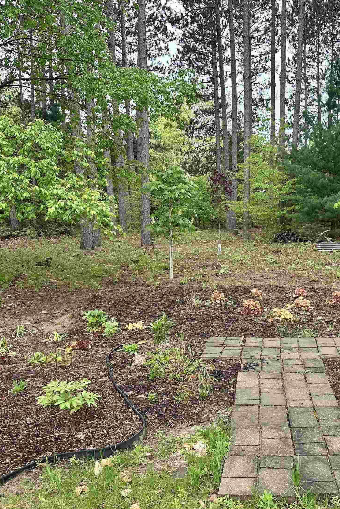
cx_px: 273
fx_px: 496
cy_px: 251
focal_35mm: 35
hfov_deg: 36.5
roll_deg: +0.5
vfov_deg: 54.4
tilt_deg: -5.3
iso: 80
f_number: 1.78
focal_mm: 6.86
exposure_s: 1/345
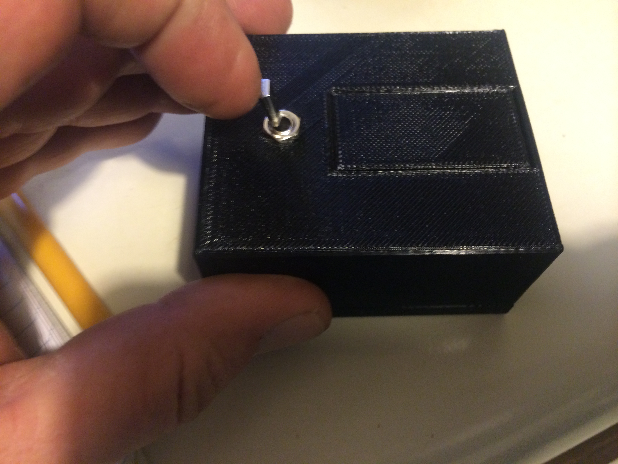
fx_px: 536
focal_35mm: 30
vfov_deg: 46.8
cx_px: 309
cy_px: 232
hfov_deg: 60.0
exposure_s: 1/17
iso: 320
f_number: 2.2
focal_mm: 4.12
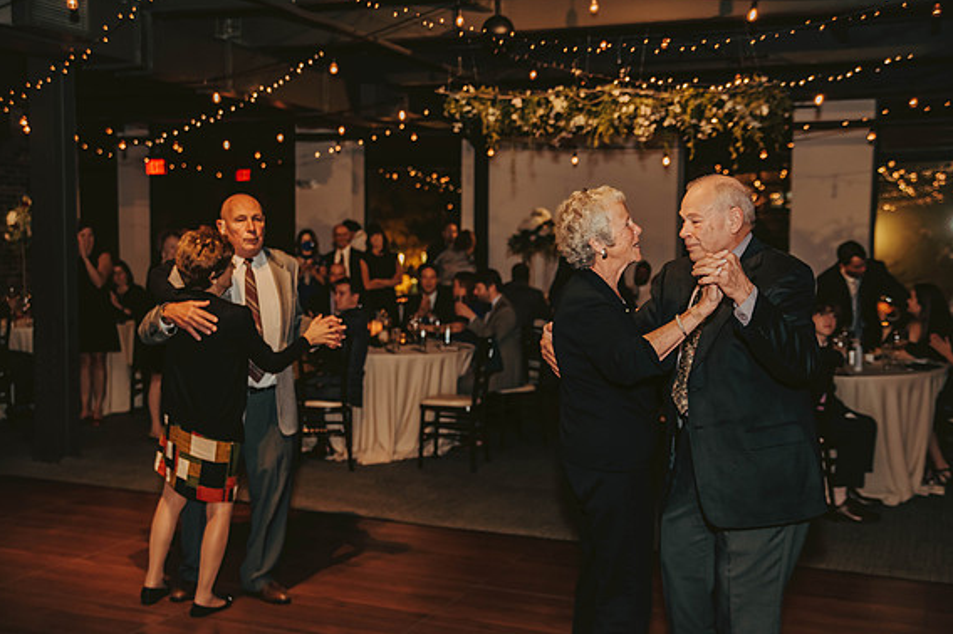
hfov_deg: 42.8
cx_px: 478
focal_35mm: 46
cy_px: 314
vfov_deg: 29.2
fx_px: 1217
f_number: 3.2
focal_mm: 45
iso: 1250
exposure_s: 1/100
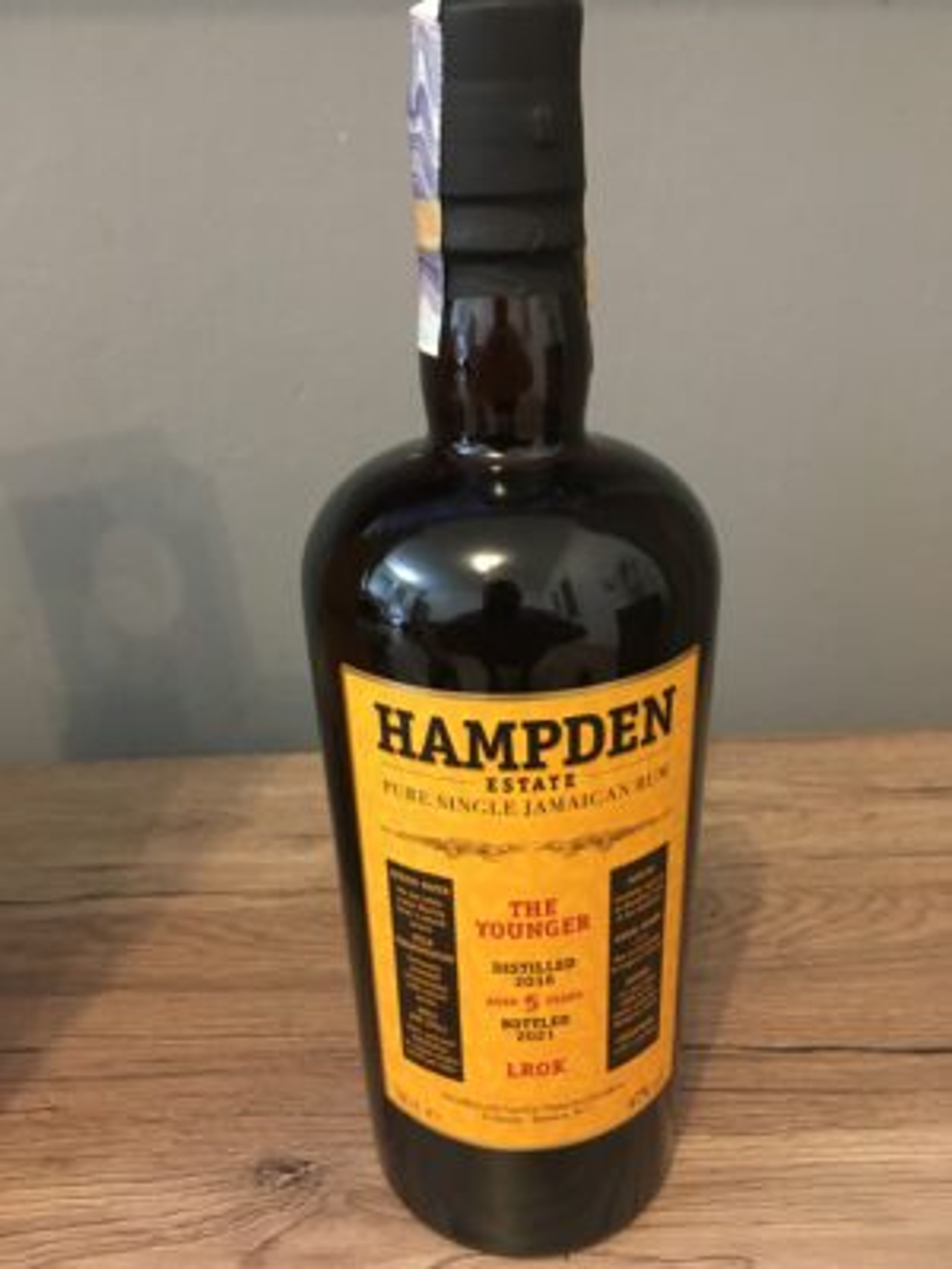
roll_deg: +0.3
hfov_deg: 48.2
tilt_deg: -26.6
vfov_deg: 61.7
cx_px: 476
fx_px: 1063
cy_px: 634
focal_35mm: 29
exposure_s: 1/17
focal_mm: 4.15
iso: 400
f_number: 2.2
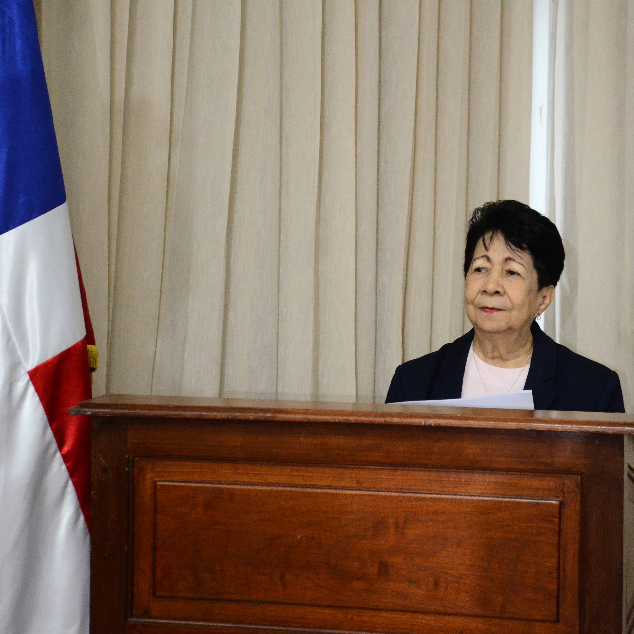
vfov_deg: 18.7
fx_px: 1927
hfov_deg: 18.6
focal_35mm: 93
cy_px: 319
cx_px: 427
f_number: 5.6
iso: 4000
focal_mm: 48
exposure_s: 1/100
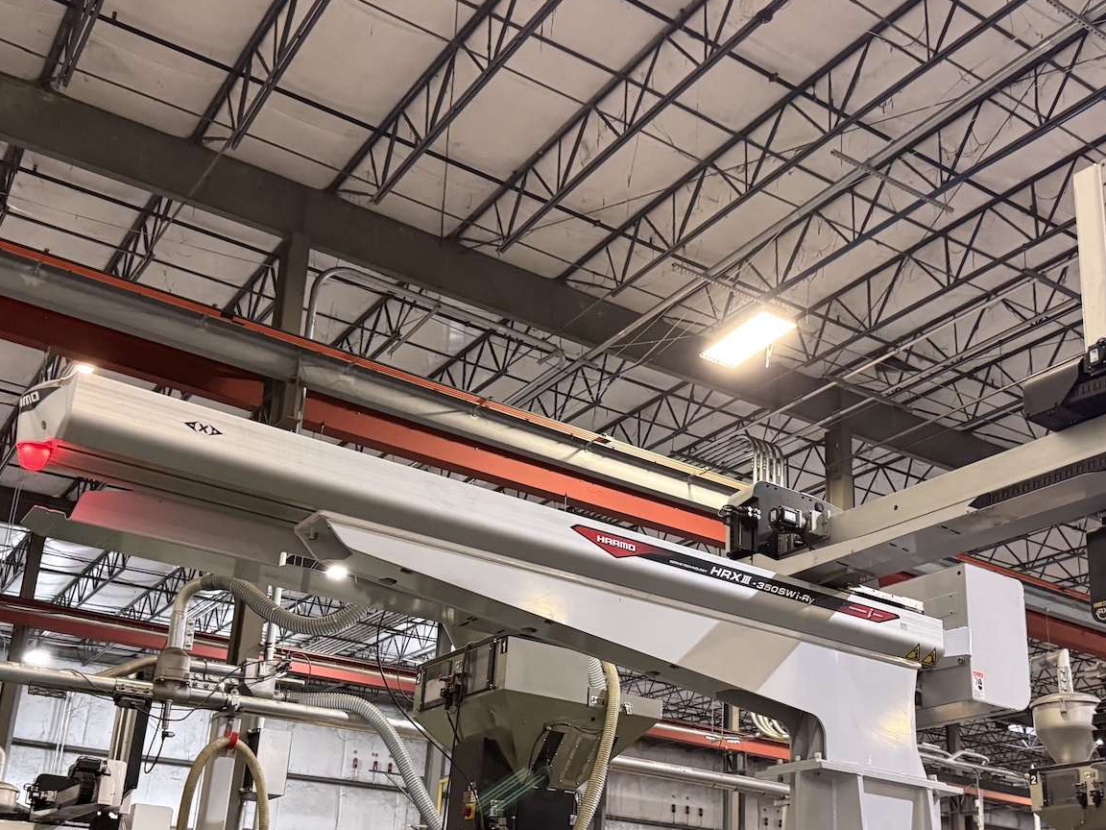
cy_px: 558
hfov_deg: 46.7
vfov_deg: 35.6
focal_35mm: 40
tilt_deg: +19.1
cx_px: 626
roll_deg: -1.8
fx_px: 1278
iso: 640
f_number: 1.78
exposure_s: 1/60
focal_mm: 6.76
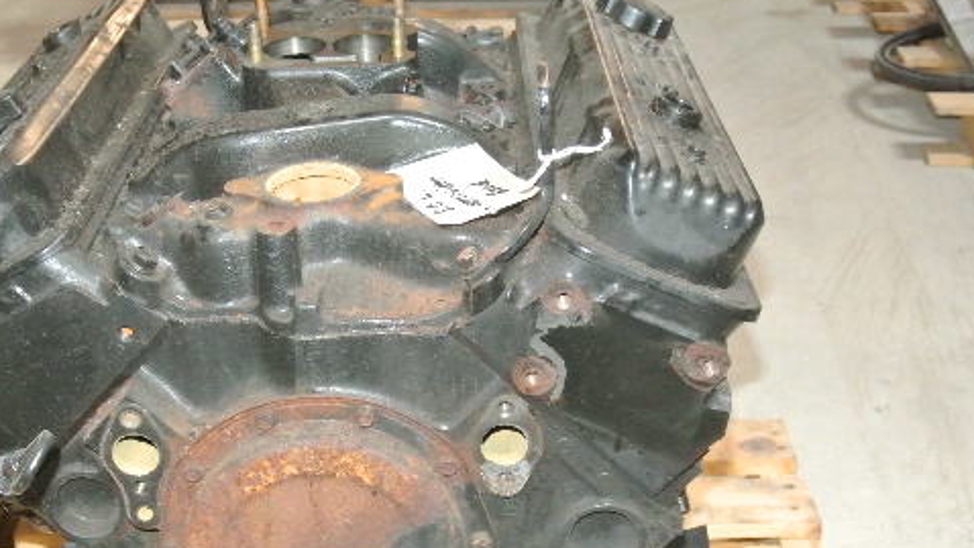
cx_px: 385
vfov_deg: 20.2
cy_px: 422
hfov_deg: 35.3
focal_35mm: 59
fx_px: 1524
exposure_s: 1/60
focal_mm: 15.7
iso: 3200
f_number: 4.2
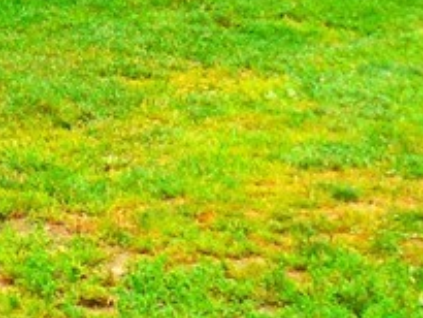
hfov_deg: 10.0
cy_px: -337
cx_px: -485
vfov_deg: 7.9
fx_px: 2201
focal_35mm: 180
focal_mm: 6
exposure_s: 1/80
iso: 200
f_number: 2.8
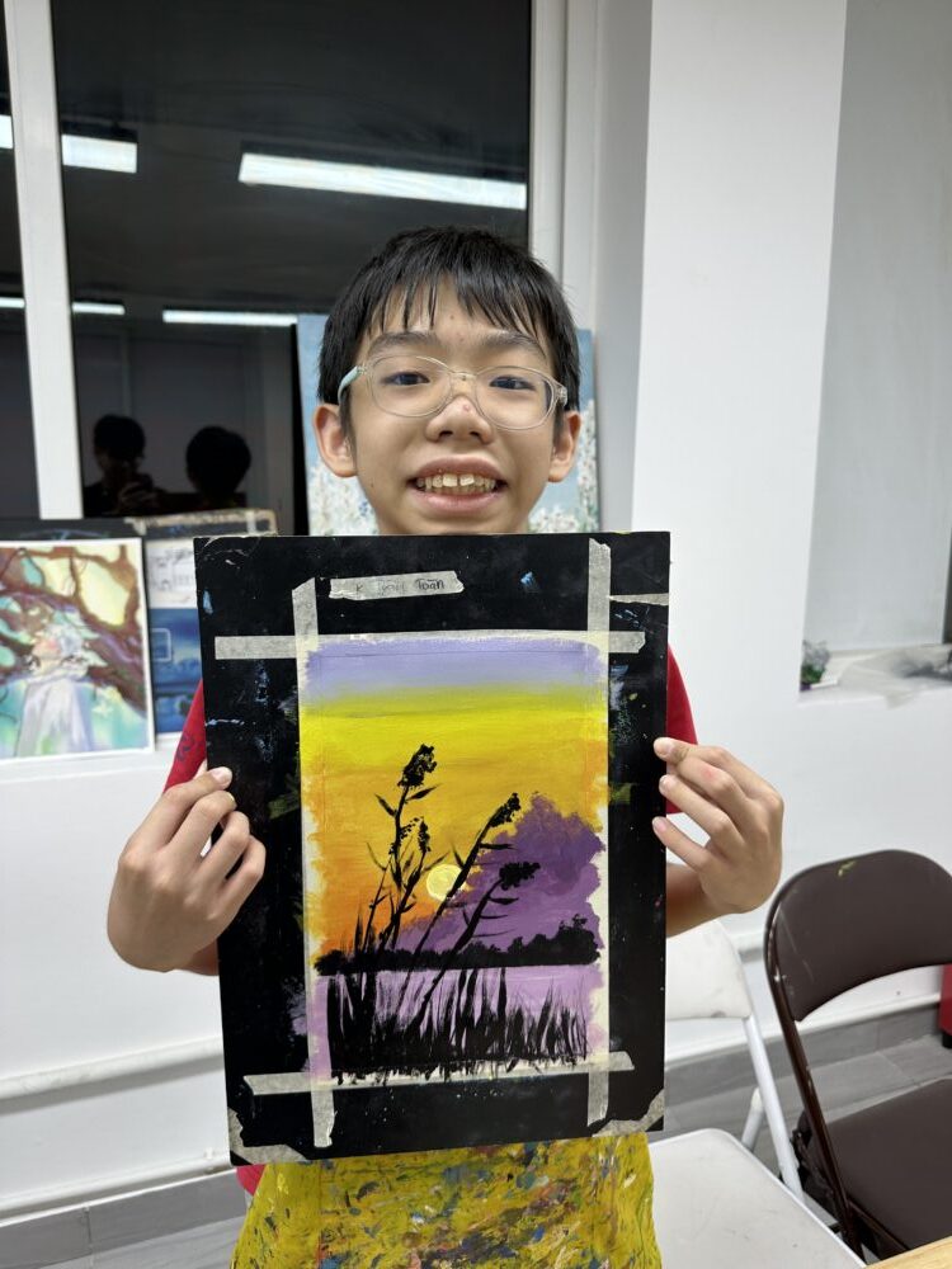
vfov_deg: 71.6
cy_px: 634
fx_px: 880
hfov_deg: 56.8
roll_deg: -0.6
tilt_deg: -8.9
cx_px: 476
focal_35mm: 24
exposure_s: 1/102
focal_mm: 6.86
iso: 50
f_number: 1.78
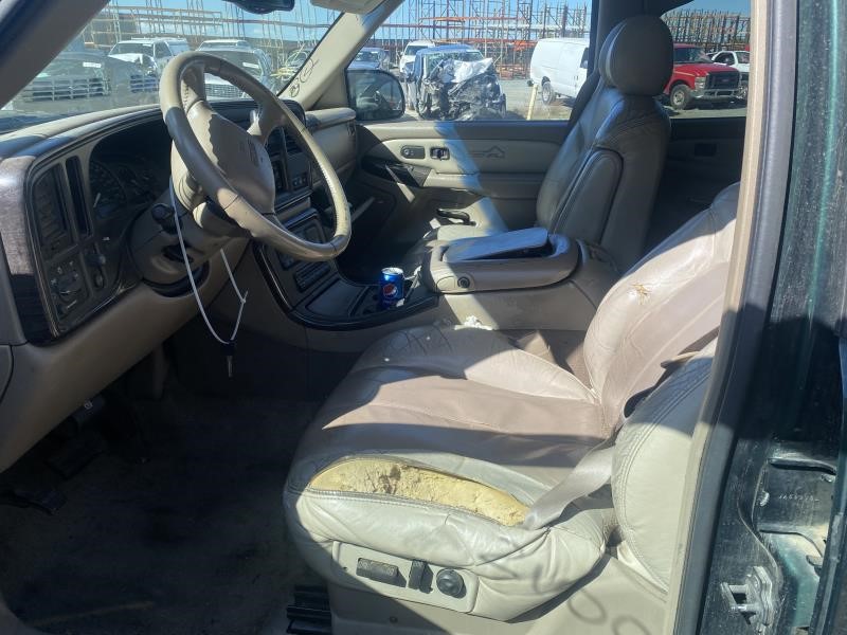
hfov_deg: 67.3
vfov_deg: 53.1
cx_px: 424
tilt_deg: -19.9
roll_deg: -0.3
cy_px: 318
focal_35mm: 26
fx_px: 636
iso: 32
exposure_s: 1/973
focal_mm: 4.25
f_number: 1.8
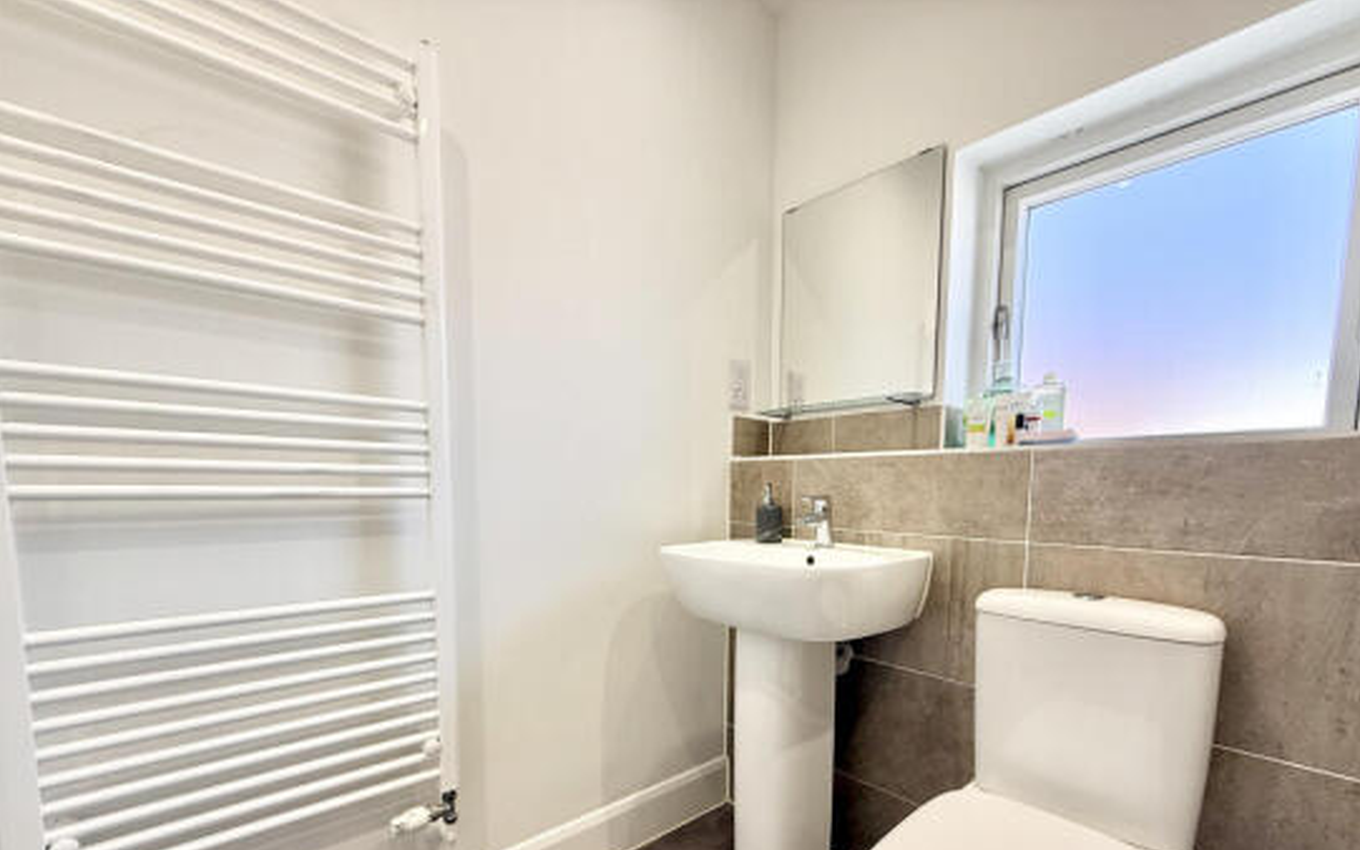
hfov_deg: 97.8
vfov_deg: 69.7
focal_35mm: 16
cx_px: 710
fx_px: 593
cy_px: 547
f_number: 2.2
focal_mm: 2.22
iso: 100
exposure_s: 1/99
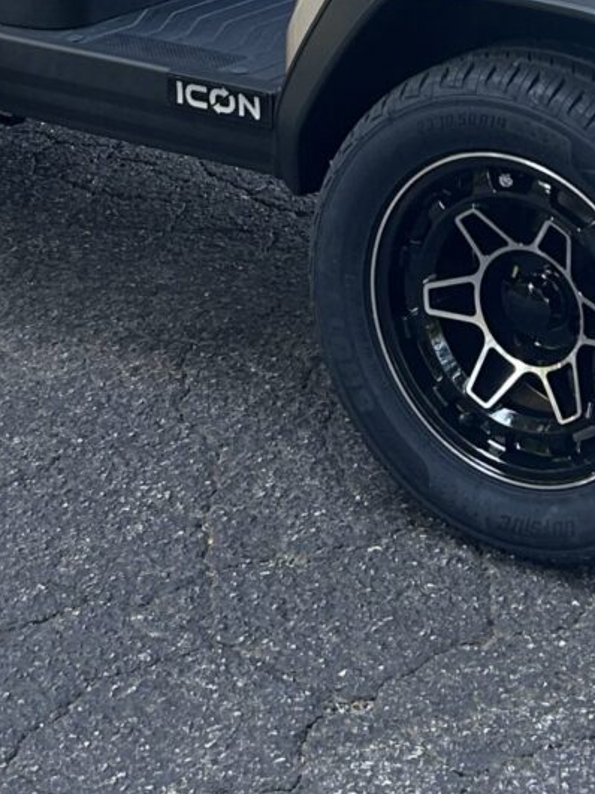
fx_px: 2155
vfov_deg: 19.4
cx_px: 345
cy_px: -206
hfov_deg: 15.7
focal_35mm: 94
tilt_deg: -6.4
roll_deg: +1.2
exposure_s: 1/121
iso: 125
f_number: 1.5
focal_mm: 5.7
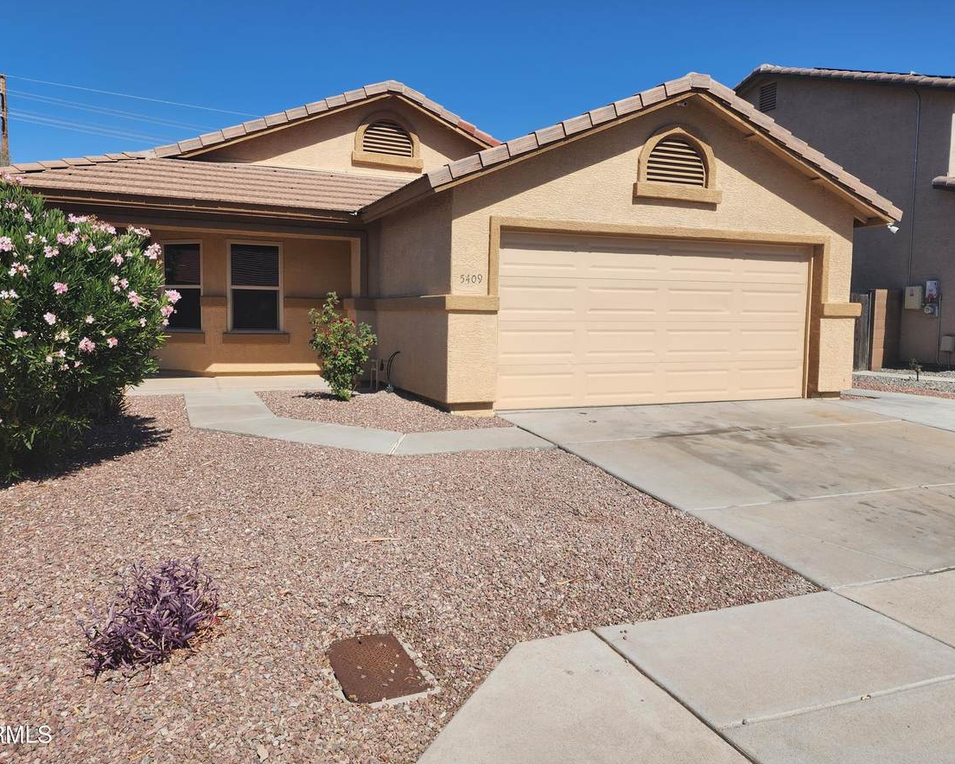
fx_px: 735
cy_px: 358
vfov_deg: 54.9
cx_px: 466
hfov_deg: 66.0
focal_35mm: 26
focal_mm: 6.4
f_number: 1.8
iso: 12
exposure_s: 1/1563
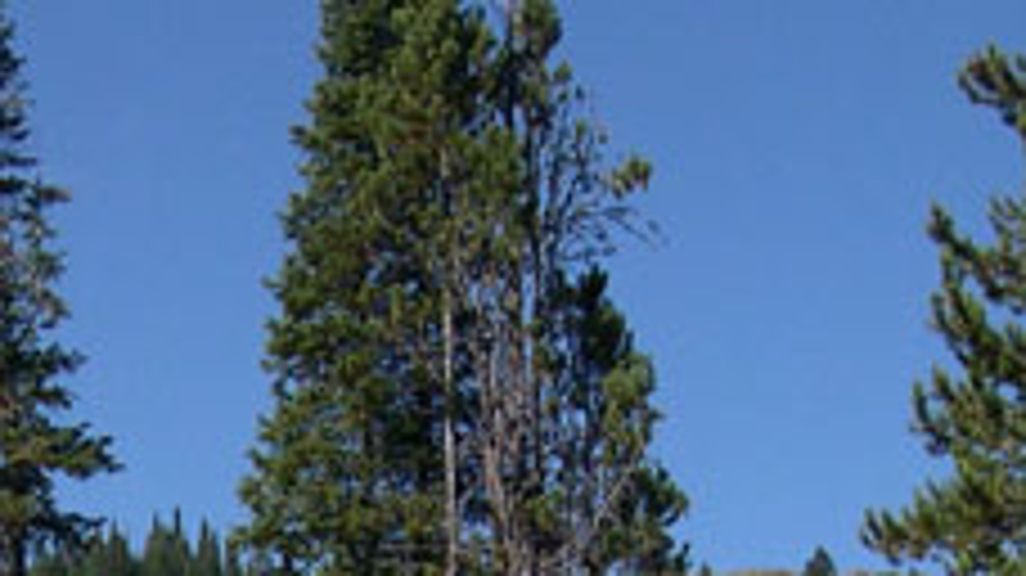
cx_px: 36
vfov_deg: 7.9
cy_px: 1278
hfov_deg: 14.6
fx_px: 3943
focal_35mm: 145
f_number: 7.6
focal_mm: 8
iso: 100
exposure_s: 1/208
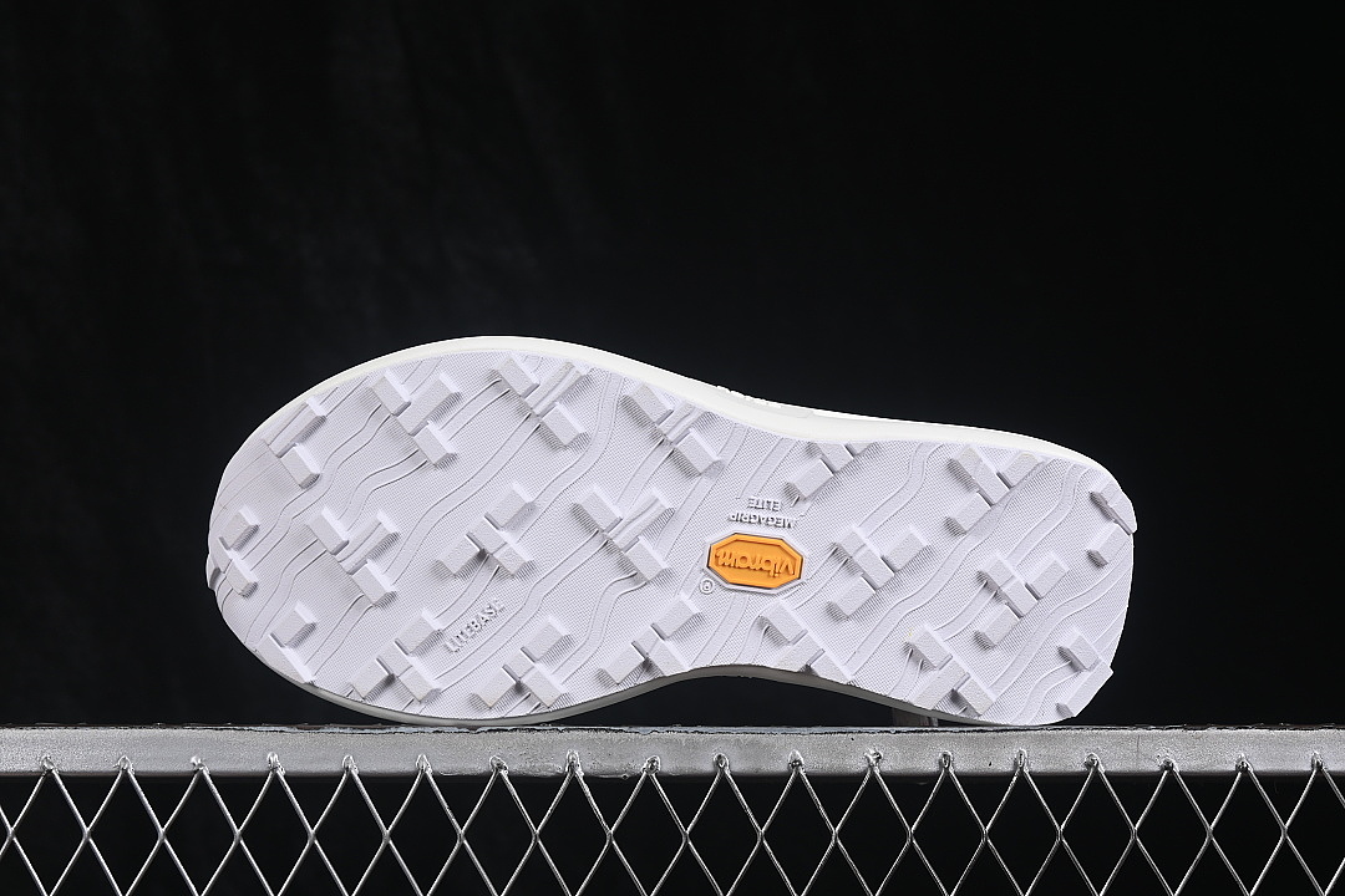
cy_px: 448
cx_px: 672
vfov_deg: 18.2
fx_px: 2802
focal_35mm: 75
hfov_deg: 27.0
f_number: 8
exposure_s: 1/80
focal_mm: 50
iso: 160
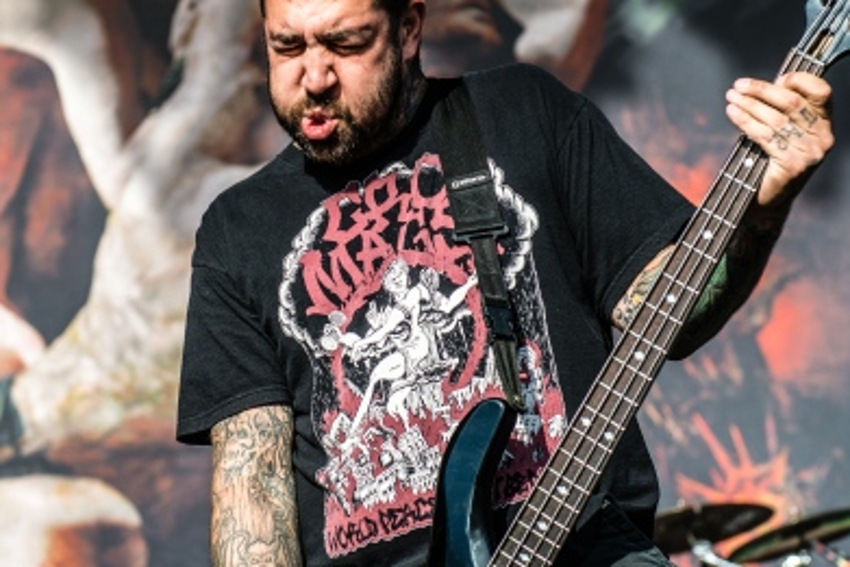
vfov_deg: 10.6
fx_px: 3047
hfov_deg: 15.9
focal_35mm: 129
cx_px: 365
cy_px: 251
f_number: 4.5
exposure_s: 1/2500
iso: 250
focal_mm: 70
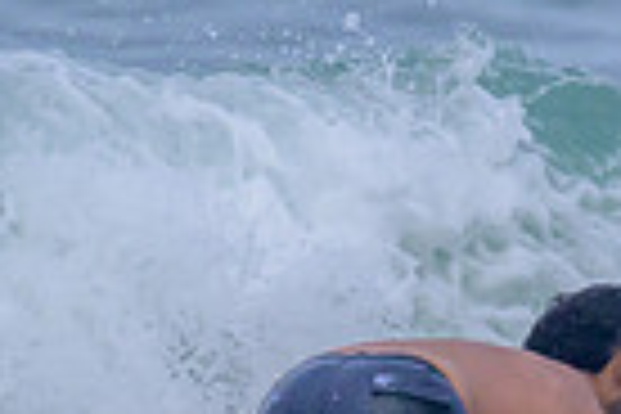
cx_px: 665
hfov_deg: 0.5
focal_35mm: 4525
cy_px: 440
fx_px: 78050
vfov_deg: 0.3
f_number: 11
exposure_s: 1/2000
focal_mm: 800
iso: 720
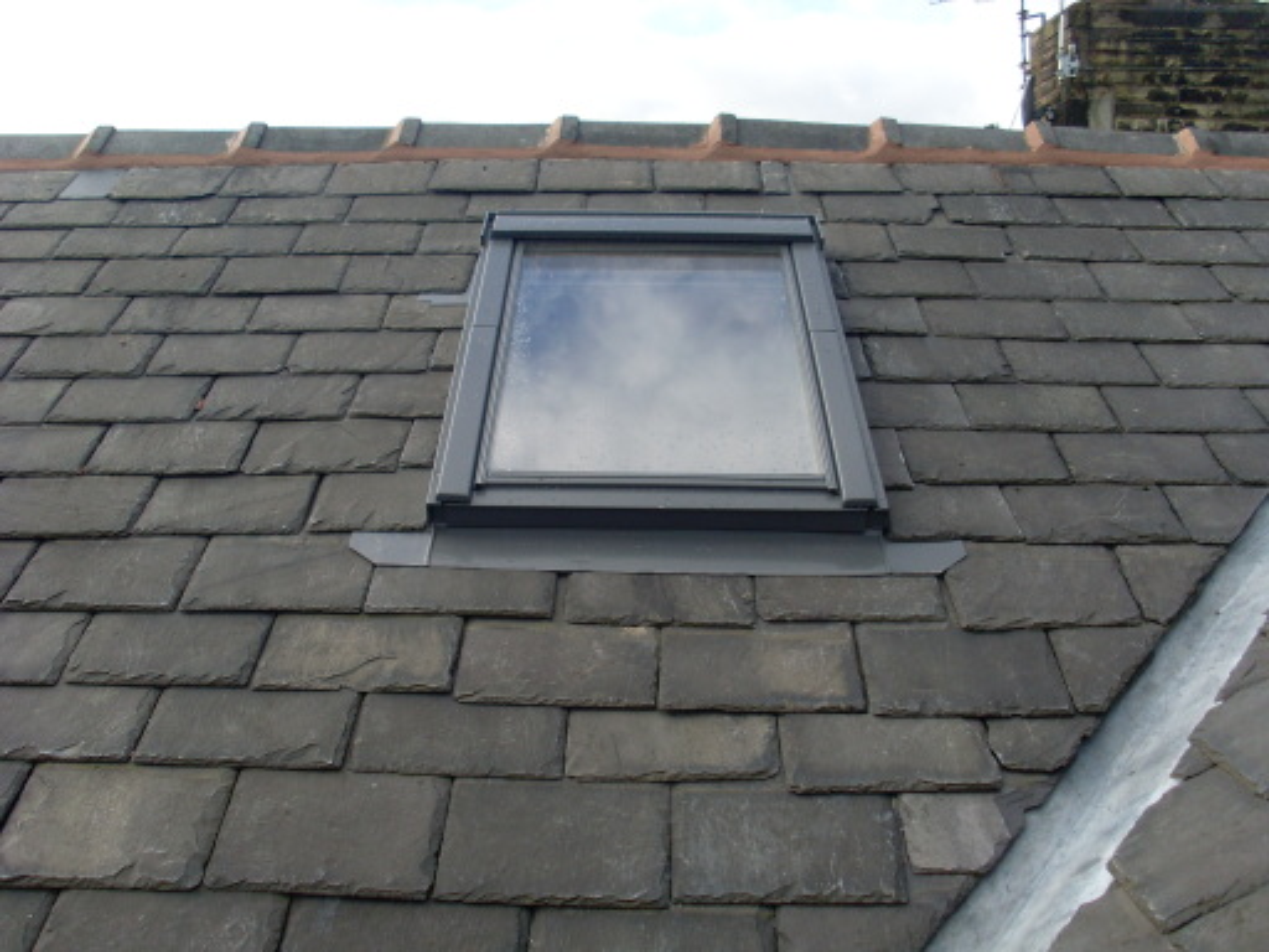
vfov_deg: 37.7
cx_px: 634
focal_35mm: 38
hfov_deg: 49.0
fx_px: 1393
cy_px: 476
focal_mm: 6.3
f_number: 7.7
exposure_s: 1/125
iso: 80
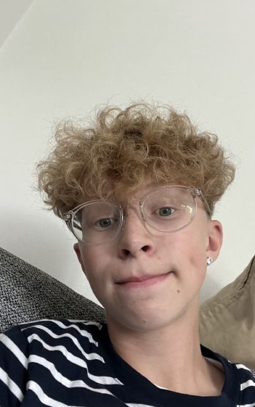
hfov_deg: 37.2
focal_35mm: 34
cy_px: 209
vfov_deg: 56.7
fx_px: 378
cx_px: 107
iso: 250
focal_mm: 2.71
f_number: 2.2
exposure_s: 1/50
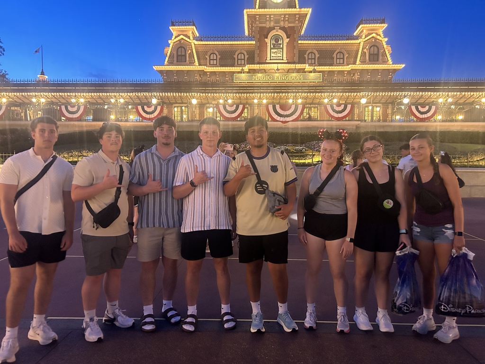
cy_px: 182
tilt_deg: -2.3
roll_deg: -0.1
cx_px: 242
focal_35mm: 26
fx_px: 364
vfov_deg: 53.1
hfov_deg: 67.3
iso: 800
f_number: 1.5
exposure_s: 1/30
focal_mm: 5.7
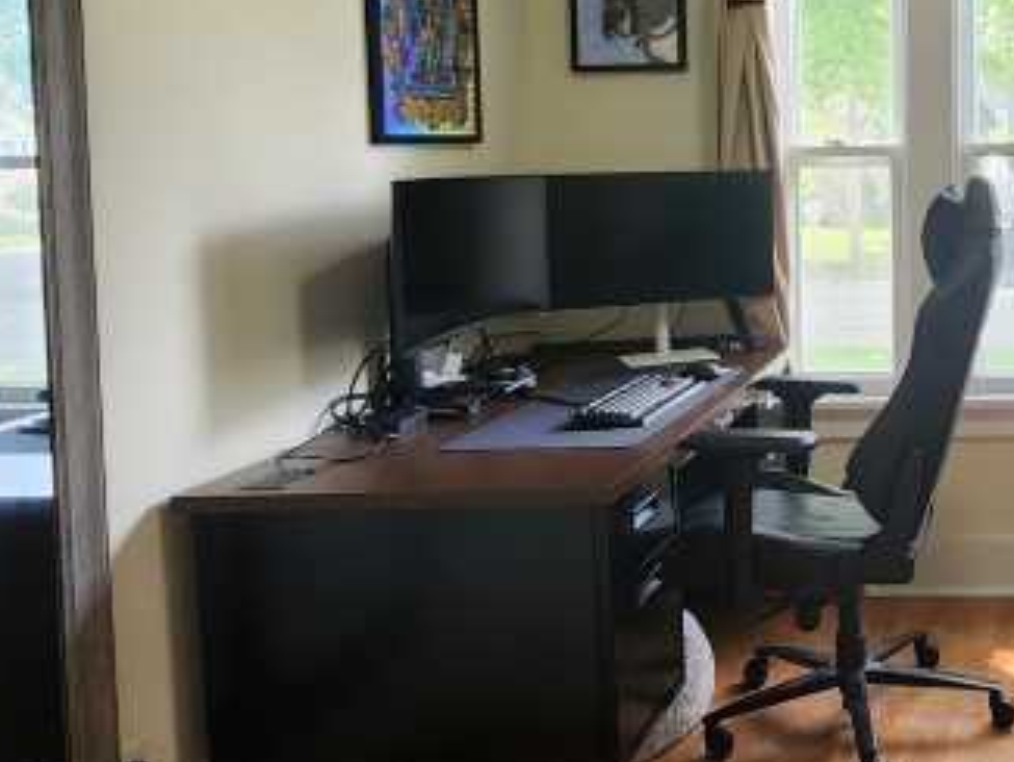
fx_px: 1201
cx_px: 1014
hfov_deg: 40.2
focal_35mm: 41
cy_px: 234
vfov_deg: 34.7
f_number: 2.2
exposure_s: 1/60
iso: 160
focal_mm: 2.2
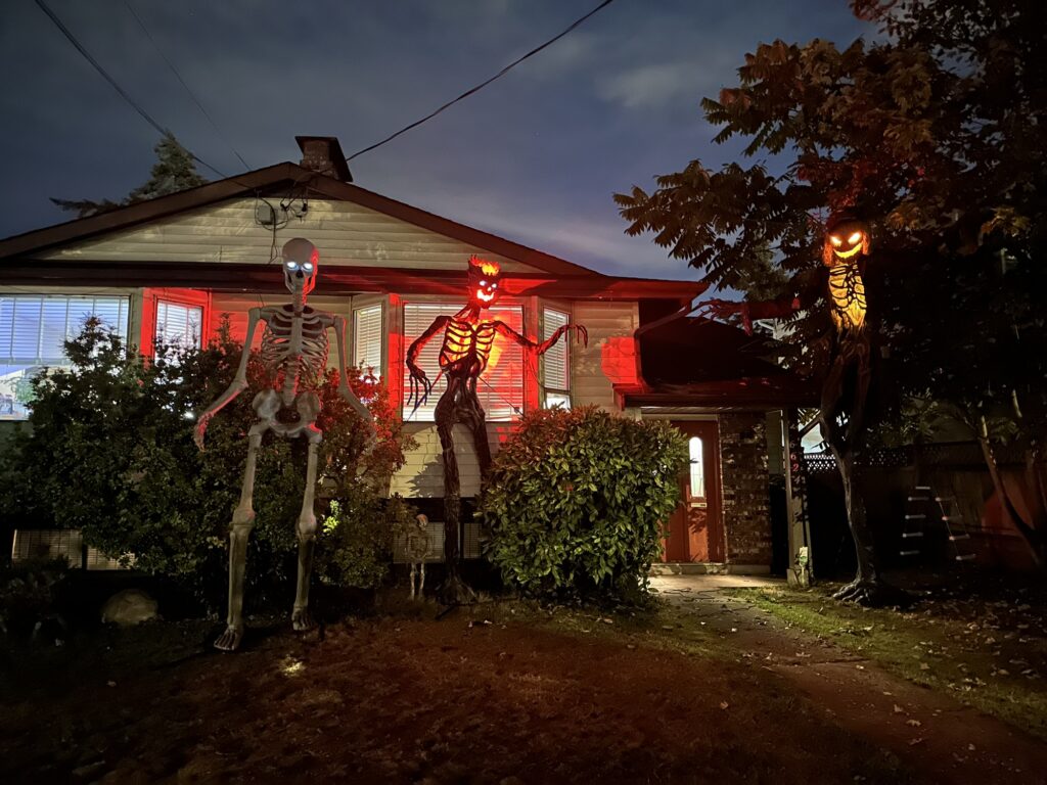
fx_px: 726
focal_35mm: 24
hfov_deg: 71.6
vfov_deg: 56.8
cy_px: 392
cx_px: 524
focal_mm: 6.86
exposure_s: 1/5
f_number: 1.78
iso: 5000
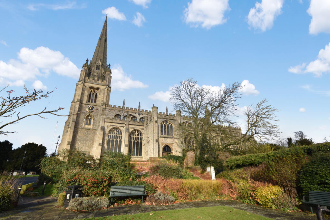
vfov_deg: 67.4
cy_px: 110
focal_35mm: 18
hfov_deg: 90.0
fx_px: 165
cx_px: 165
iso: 140
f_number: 8
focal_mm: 12
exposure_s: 1/250
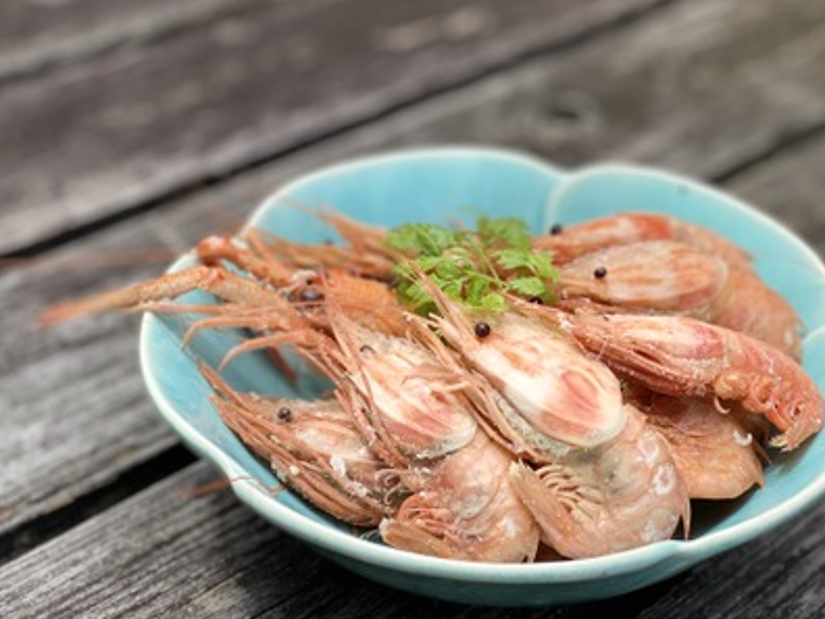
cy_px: 300
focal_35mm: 63
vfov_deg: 23.3
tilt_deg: -33.5
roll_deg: -3.0
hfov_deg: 30.7
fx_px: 1501
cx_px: 490
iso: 20
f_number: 2
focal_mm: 6
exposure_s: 1/999
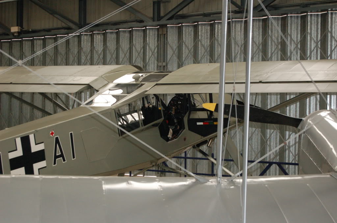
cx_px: 168
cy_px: 112
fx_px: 771
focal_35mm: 82
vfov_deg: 16.5
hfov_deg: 24.7
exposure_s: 1/60
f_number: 5.6
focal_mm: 55
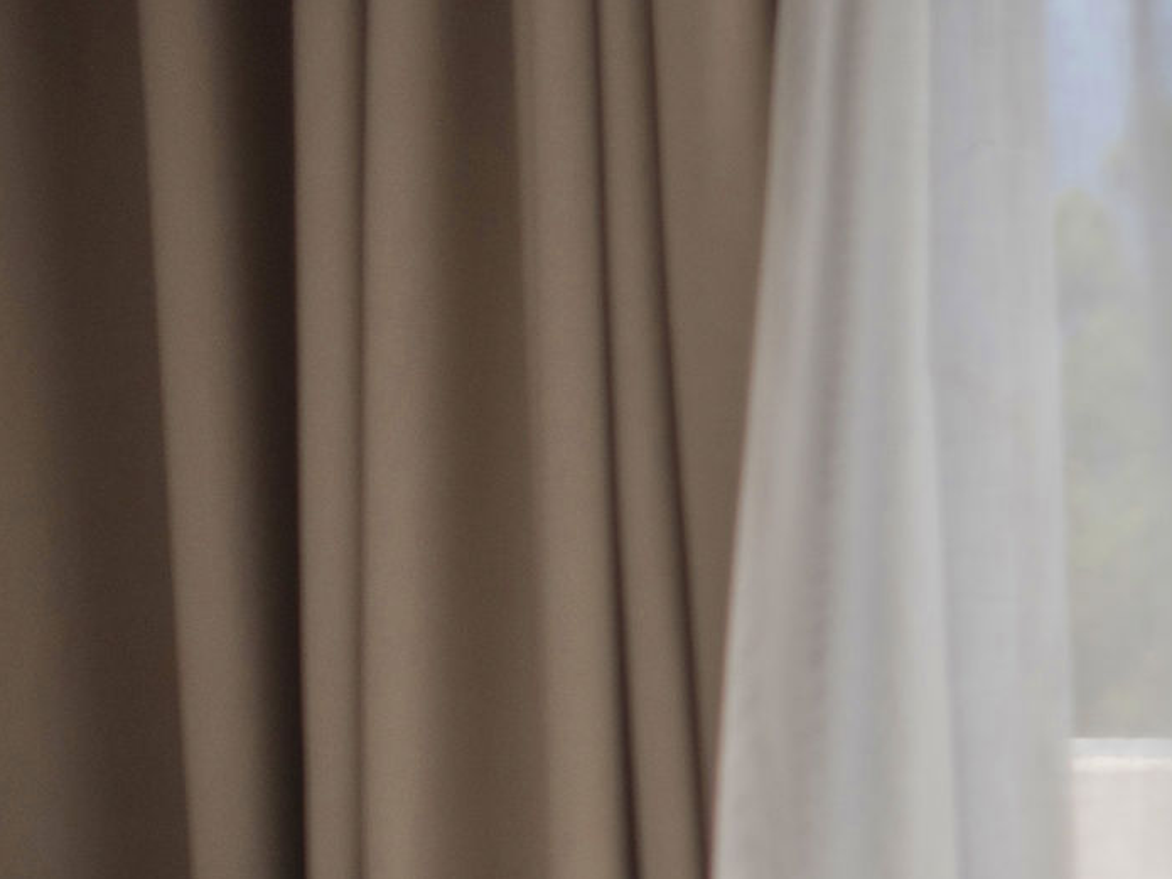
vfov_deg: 7.0
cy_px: 1399
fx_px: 7007
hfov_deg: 8.9
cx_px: 2477
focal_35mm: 207
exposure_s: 1/2000
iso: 100
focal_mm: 50
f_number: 1.4
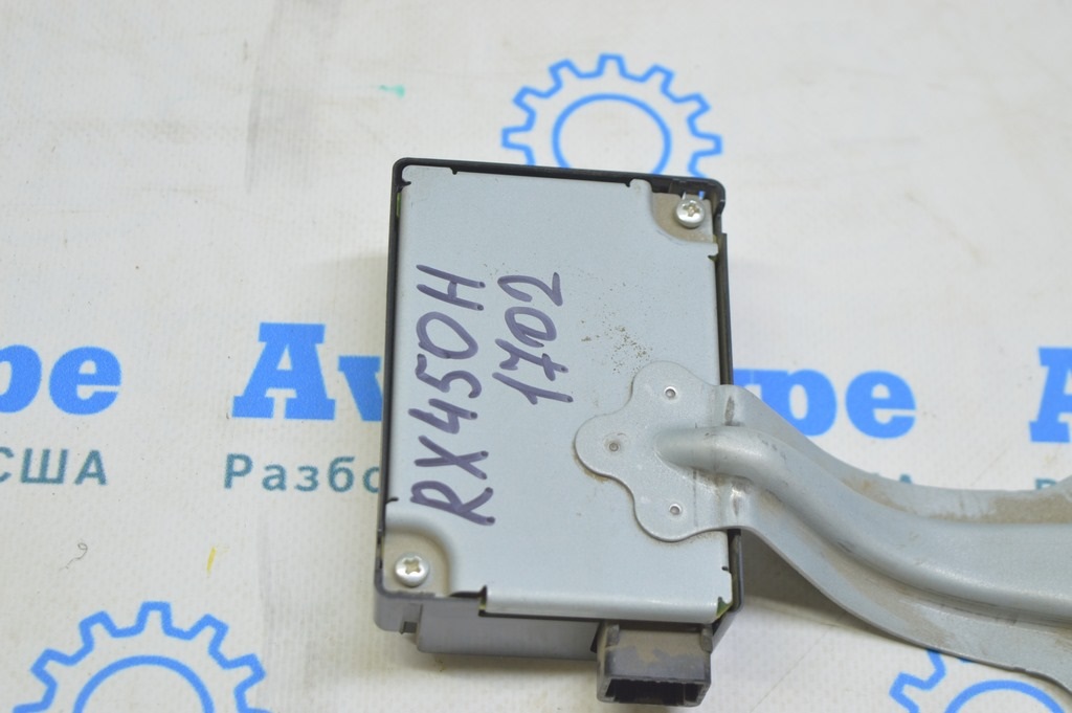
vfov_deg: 18.9
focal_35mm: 72
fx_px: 2142
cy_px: 356
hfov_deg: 28.1
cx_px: 536
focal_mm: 48
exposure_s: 1/20
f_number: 5.6
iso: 400
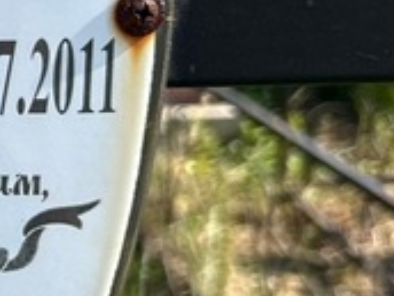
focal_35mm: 121
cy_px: 28
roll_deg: -0.2
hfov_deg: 14.4
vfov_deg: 12.2
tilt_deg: -18.8
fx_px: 1377
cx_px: -314
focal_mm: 5.7
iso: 50
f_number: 1.5
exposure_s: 1/2083
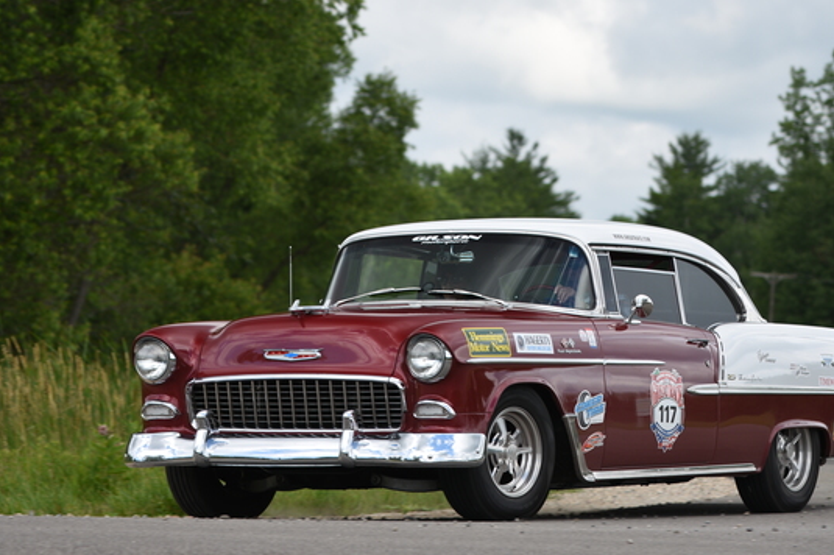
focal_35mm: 202
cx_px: 460
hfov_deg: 10.2
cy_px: 273
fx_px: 4677
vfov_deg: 6.8
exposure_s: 1/200
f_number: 4
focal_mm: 120
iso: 100
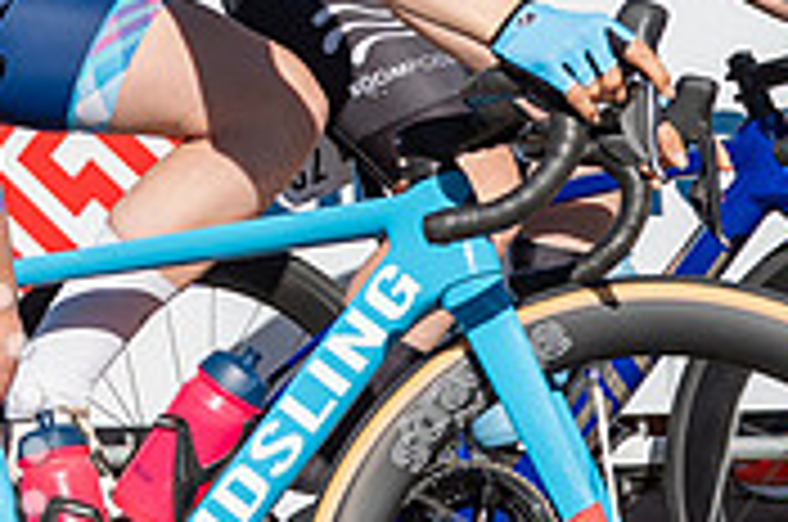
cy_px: -249
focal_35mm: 144
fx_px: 3146
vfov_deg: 9.2
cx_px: -164
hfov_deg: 13.9
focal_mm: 28
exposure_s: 1/800
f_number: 4
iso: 100
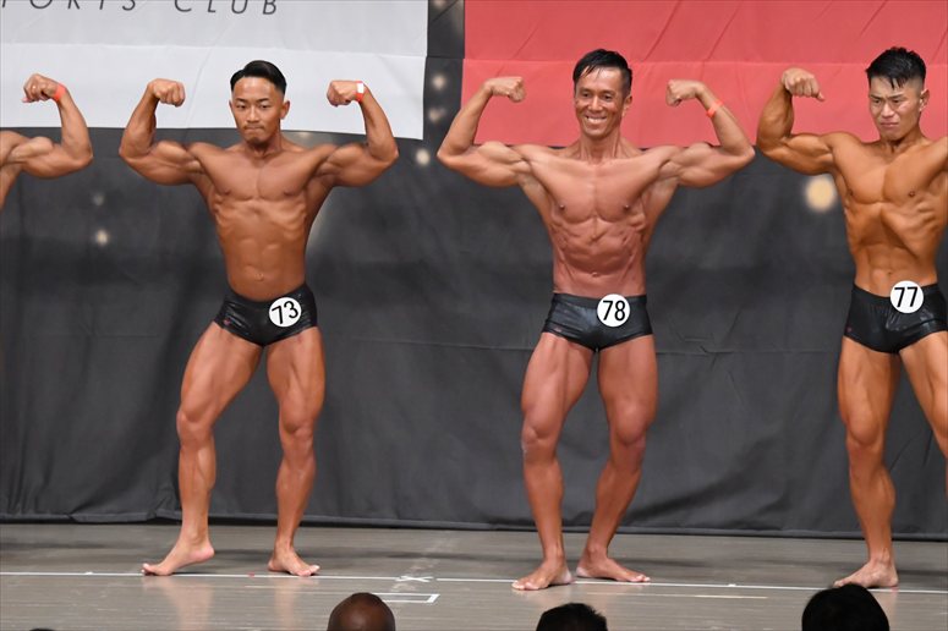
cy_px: 316
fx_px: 5922
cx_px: 474
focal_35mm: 225
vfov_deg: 6.1
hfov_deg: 9.2
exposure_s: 1/400
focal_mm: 150
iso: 6400
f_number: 5.6
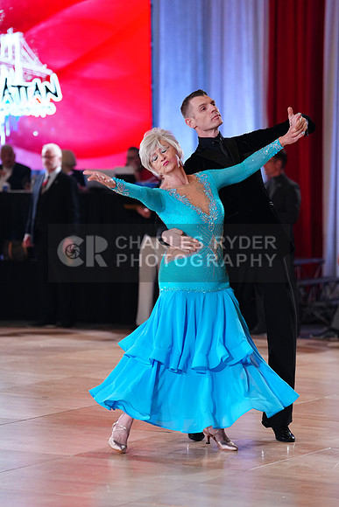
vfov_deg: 16.5
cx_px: 170
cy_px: 254
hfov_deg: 11.1
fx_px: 1750
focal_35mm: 124
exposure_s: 1/400
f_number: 2.8
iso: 1600
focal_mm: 124
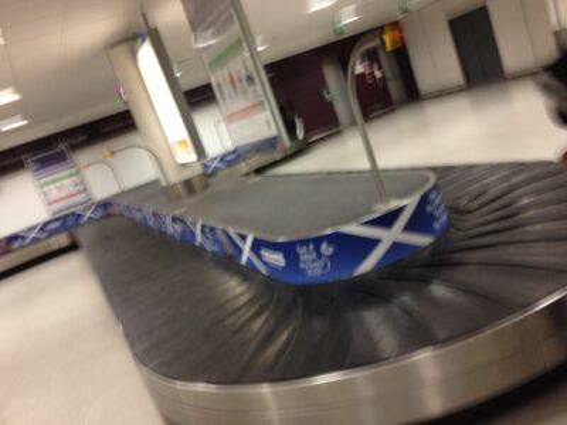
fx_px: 573
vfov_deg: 40.7
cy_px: 212
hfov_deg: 52.6
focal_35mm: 35
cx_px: 284
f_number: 2.4
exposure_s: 1/20
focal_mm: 4.28
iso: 200
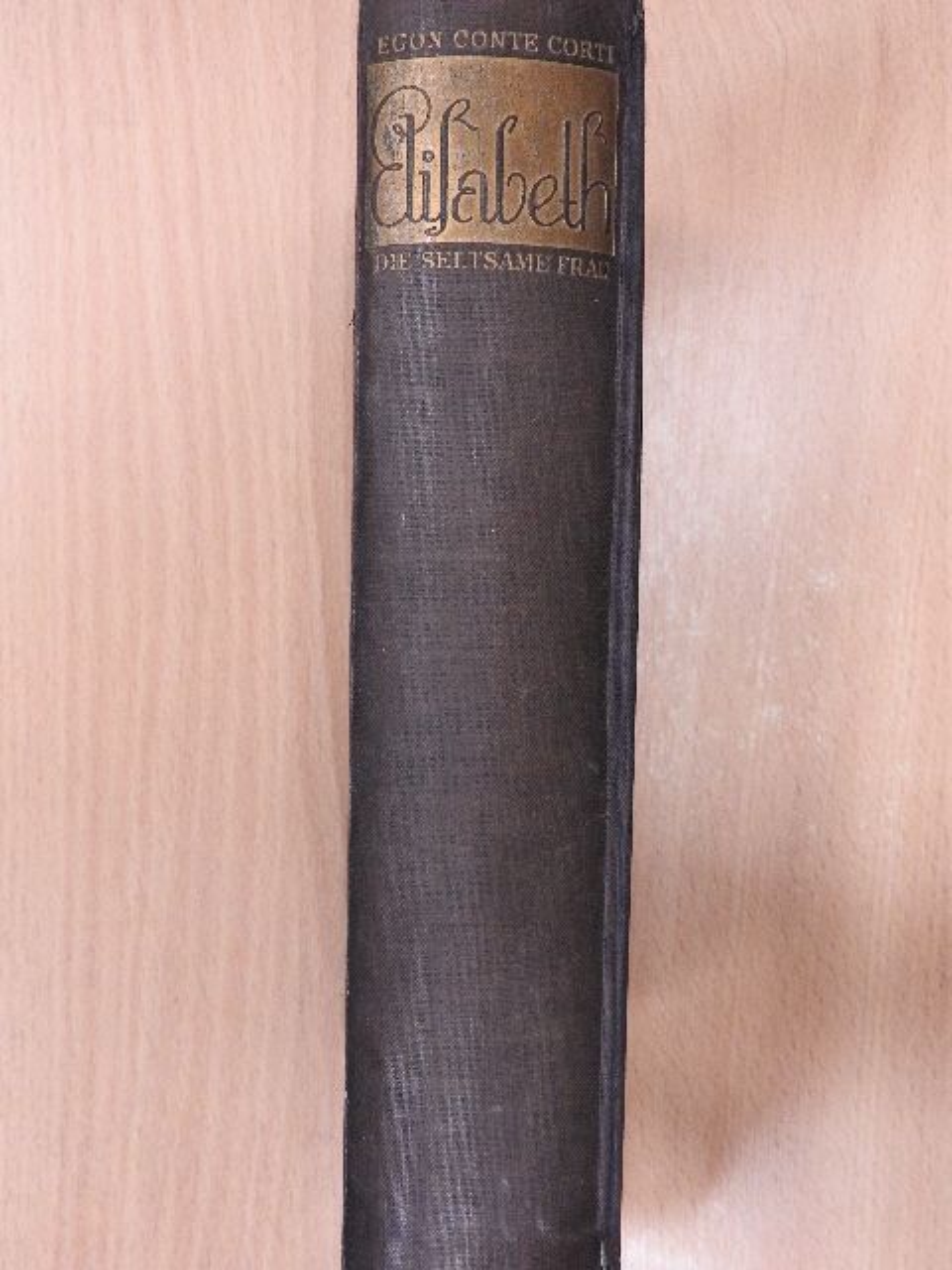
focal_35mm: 45
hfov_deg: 32.2
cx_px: 476
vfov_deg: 42.1
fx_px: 1650
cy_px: 635
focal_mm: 8.1
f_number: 4
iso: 640
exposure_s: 1/80
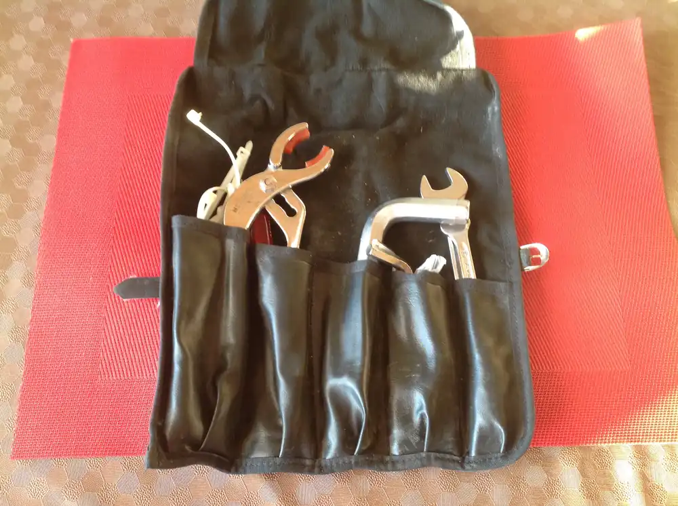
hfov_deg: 52.7
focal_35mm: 35
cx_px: 339
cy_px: 253
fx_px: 684
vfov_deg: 40.6
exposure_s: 1/15
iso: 100
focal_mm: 4.28
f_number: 2.4
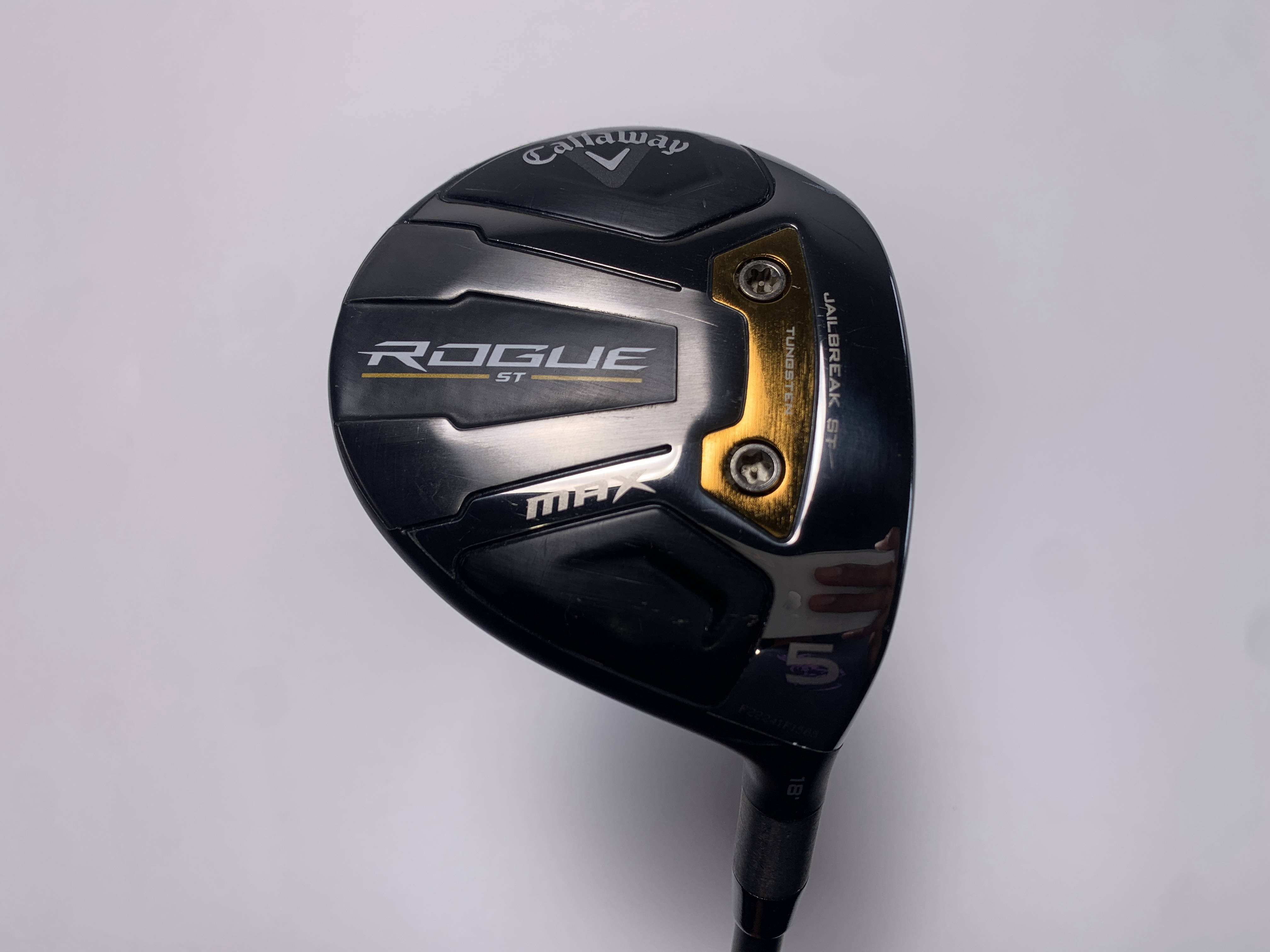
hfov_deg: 67.3
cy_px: 476
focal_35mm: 26
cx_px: 635
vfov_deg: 53.1
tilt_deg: -66.5
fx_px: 954
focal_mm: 4.25
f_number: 1.8
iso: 25
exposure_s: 1/616
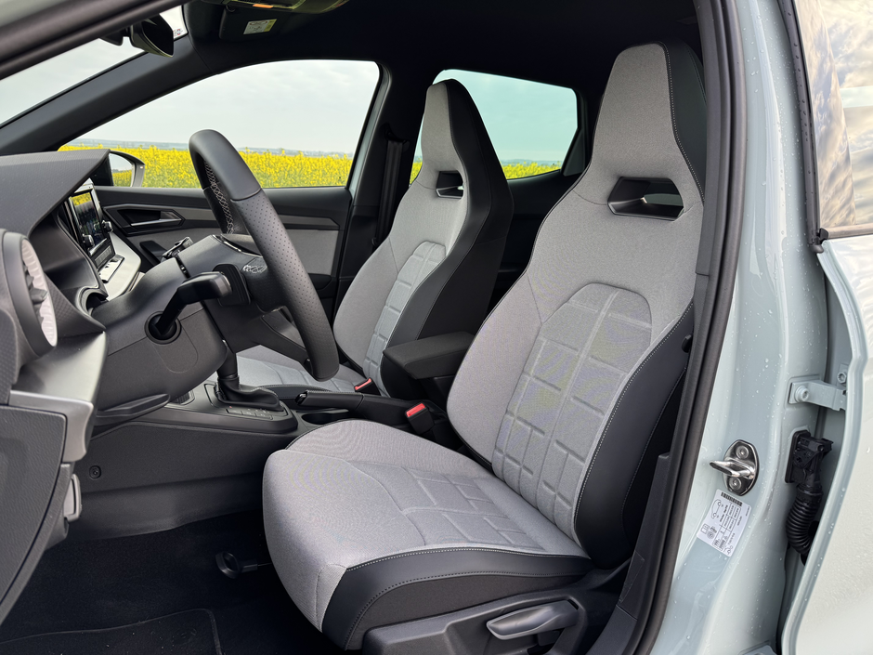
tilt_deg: -16.9
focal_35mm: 24
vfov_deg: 56.8
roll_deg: -1.6
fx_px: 605
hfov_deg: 71.6
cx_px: 436
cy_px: 328
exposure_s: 1/277
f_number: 1.78
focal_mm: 6.76
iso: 64
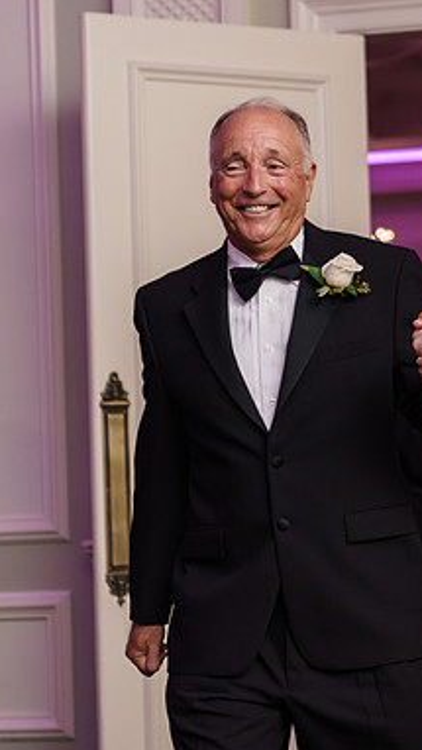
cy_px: 376
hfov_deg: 9.5
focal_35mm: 127
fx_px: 2525
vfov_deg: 16.9
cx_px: 375
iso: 1250
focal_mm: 70
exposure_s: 1/160
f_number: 2.8
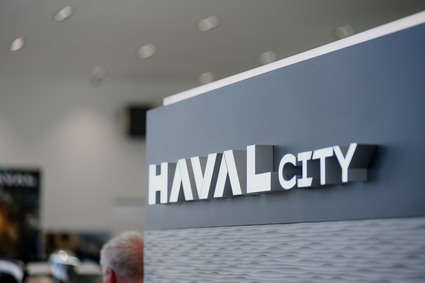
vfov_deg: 12.8
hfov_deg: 19.1
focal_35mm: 107
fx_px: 1264
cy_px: 142
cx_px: 212
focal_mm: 105
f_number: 2.7
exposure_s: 1/1600
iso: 500
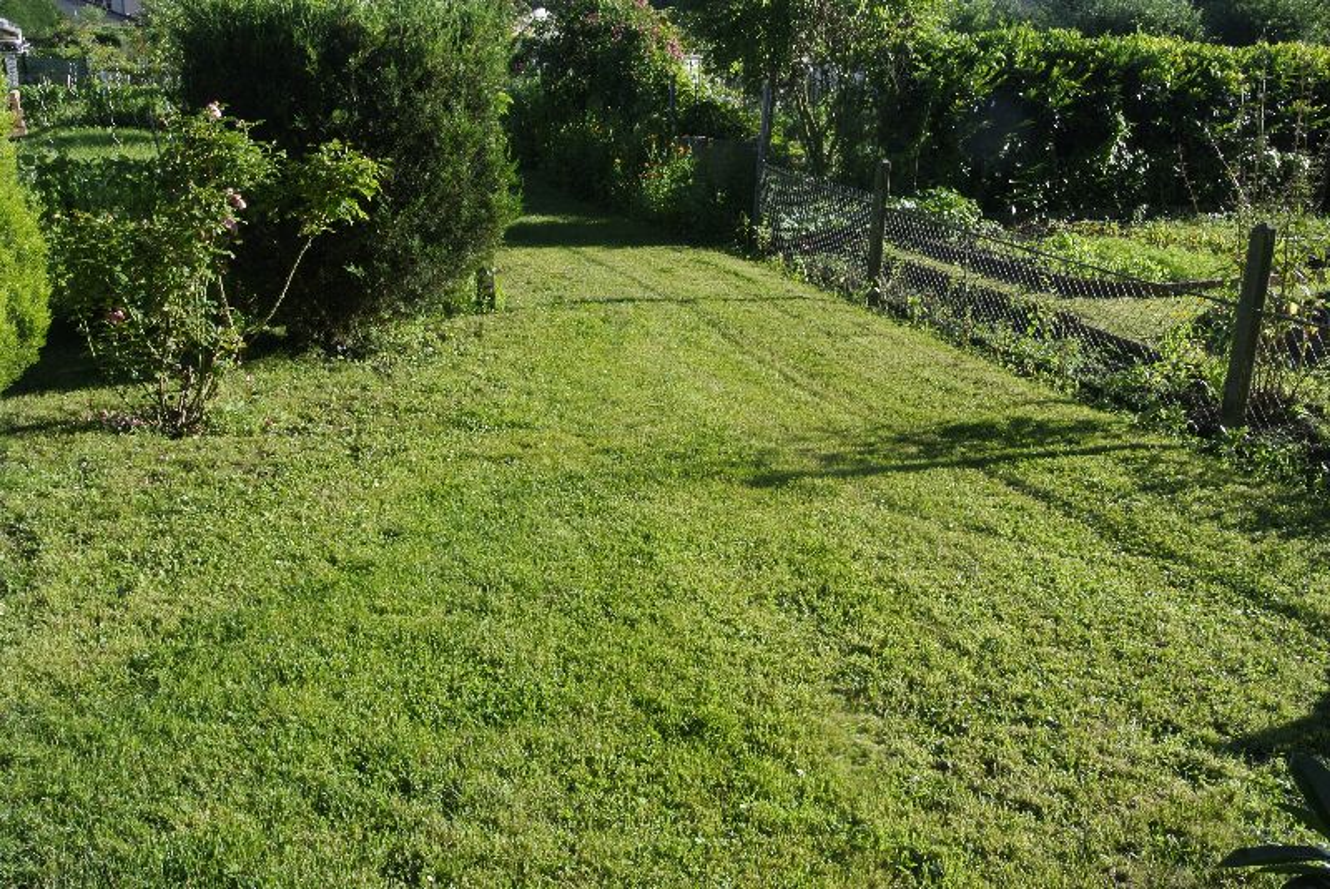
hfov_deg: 63.6
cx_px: 665
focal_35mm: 29
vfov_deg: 45.0
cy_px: 444
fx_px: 1072
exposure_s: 1/125
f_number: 11
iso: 200
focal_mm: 11
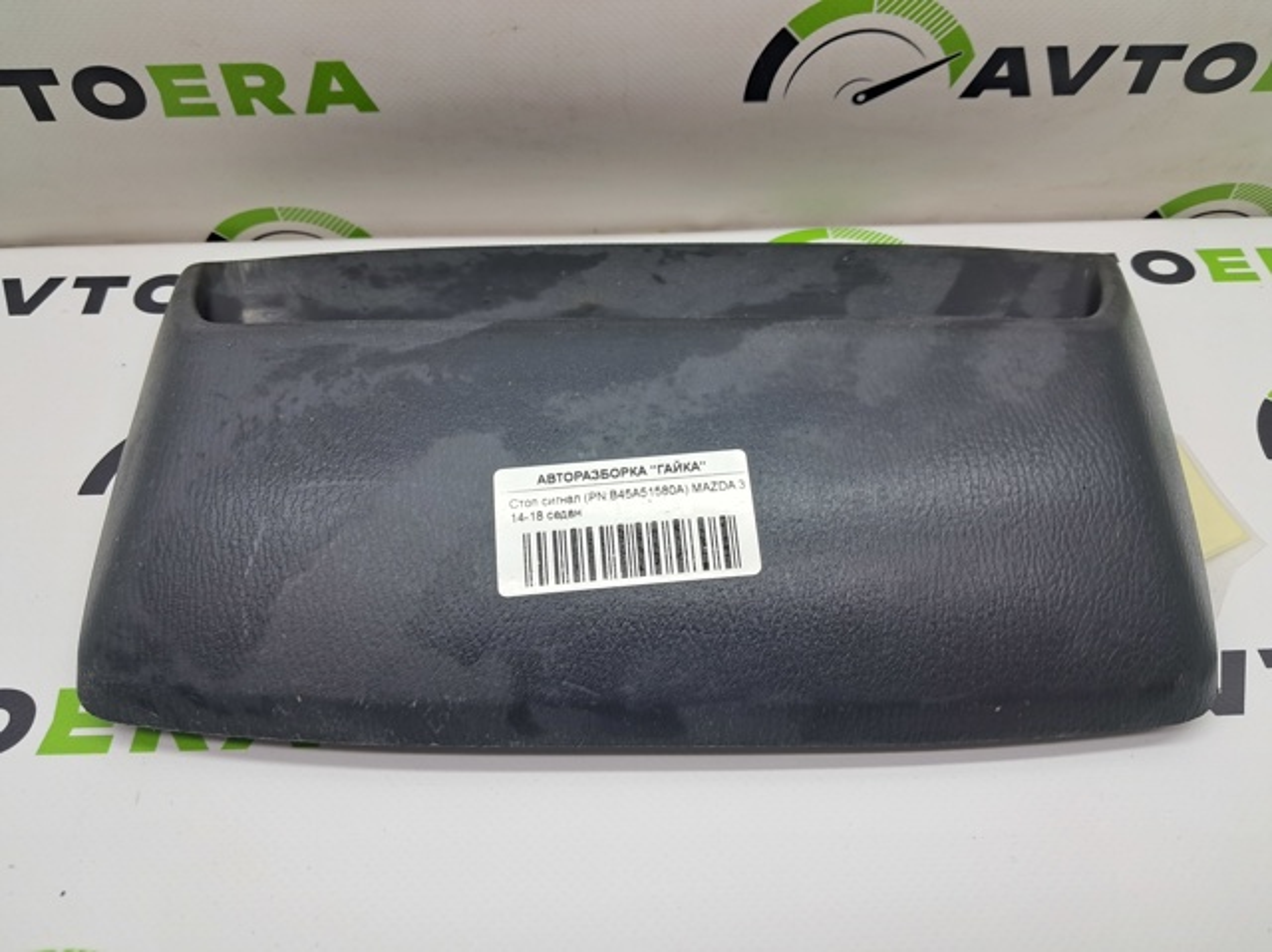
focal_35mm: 27
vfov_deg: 51.3
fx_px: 991
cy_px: 476
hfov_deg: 65.4
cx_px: 636
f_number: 1.8
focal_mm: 4
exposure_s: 1/60
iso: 50
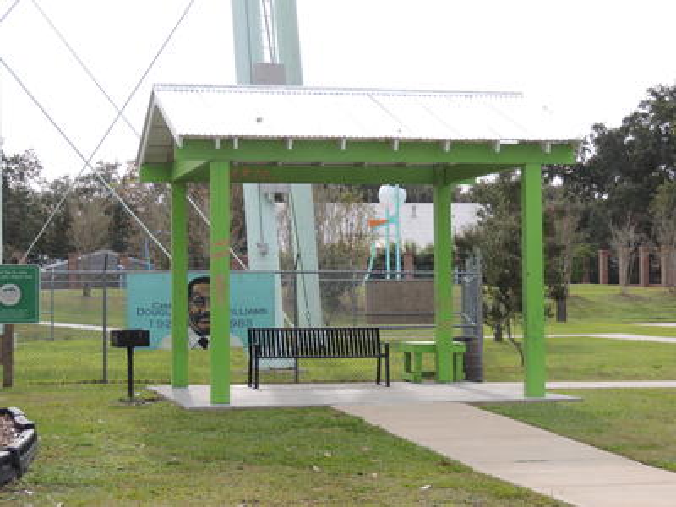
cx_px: 338
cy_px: 254
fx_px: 1660
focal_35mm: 85
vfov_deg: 17.4
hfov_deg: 23.0
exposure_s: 1/320
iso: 100
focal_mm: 15.1
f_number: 4
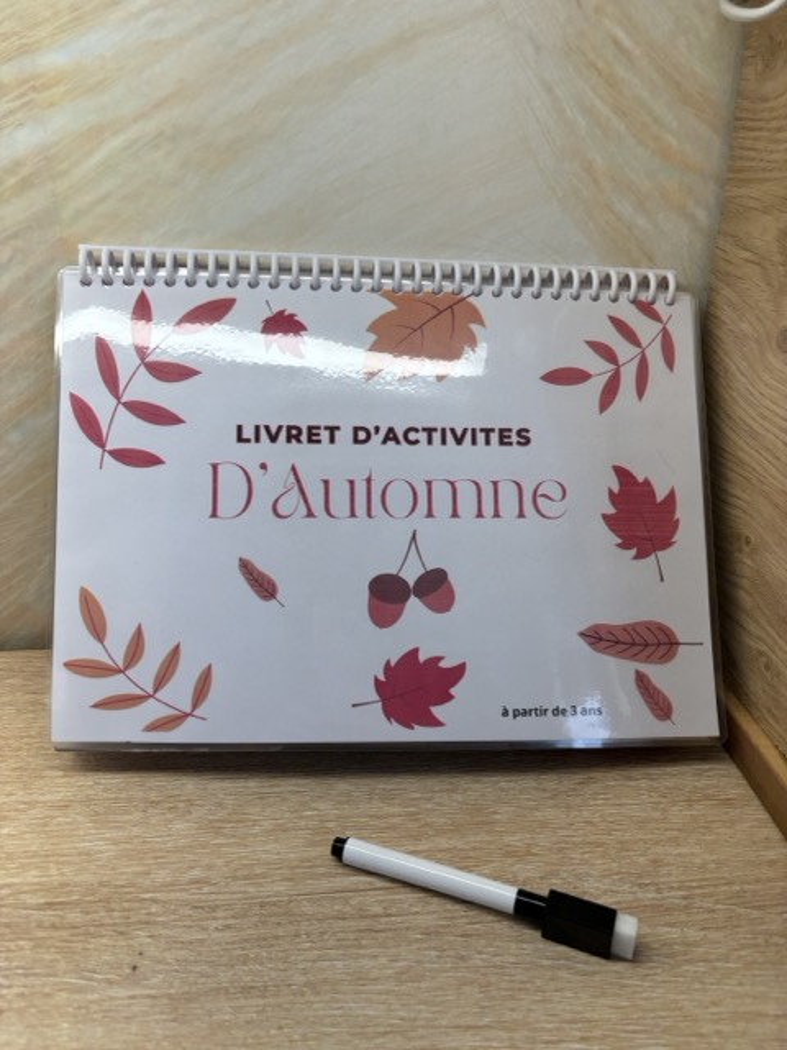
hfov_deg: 53.1
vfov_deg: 67.3
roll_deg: +0.6
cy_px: 525
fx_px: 788
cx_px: 394
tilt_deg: -24.7
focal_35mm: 26
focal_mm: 5.96
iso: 50
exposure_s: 1/399
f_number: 1.6
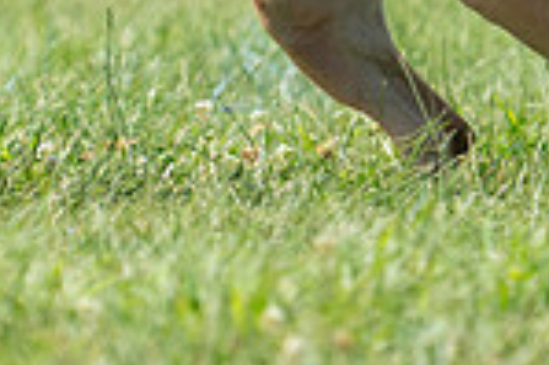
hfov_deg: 1.3
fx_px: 24388
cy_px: -208
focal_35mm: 1601
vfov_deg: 0.9
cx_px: 247
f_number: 6.3
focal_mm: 411
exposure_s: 1/4000
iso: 1000
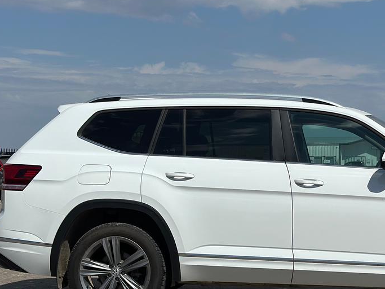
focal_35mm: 90
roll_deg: +0.9
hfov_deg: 21.6
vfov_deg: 16.4
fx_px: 1001
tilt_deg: -0.2
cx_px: 291
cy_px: 173
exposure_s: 1/15873
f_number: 1.78
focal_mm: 6.86
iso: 100
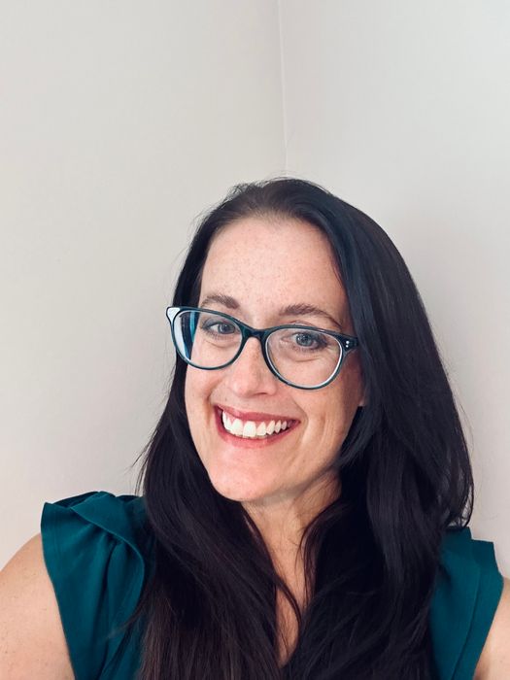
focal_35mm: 30
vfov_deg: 60.0
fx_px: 589
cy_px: 340
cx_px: 255
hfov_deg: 46.8
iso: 400
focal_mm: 2.69
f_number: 1.9
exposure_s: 1/33
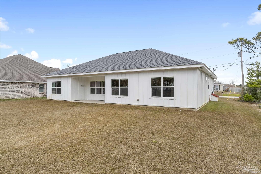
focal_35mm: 21
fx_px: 153
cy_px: 87
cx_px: 130
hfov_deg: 80.8
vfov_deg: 59.1
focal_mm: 14.1
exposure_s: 1/10
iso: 100
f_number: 8
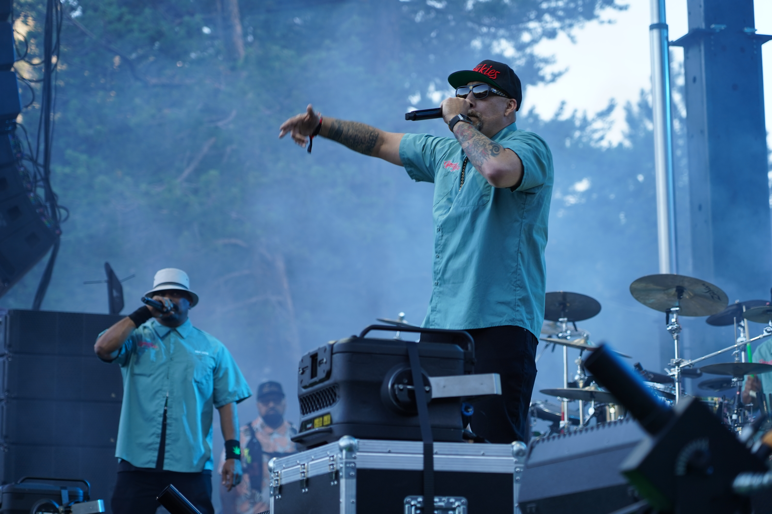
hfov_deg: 19.5
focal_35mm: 105
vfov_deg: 13.0
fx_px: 2251
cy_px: 257
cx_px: 386
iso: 200
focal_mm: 105
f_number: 4
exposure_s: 1/125
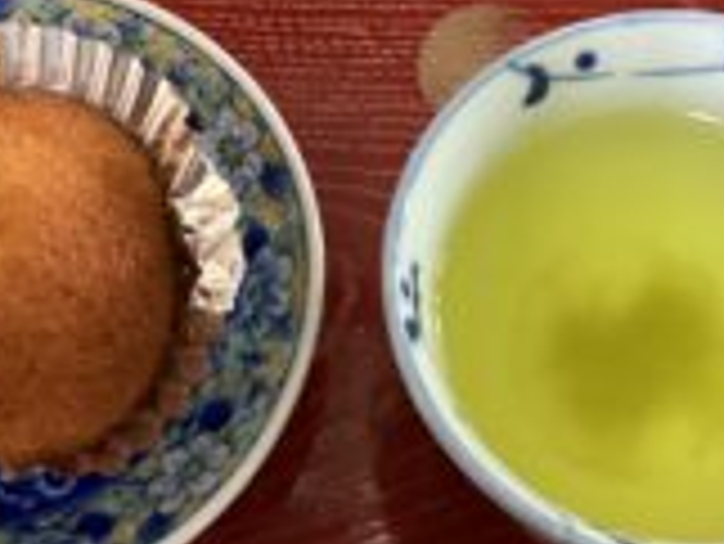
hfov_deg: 27.0
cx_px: 344
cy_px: 281
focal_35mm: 72
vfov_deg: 20.5
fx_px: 1507
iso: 320
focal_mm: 3.3
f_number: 2.4
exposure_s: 1/40
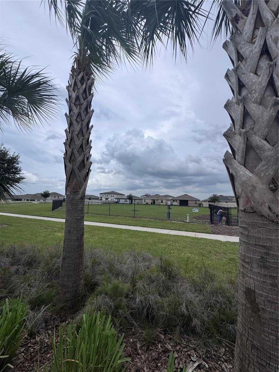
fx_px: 150
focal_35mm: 14
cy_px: 186
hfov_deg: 85.7
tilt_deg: +4.0
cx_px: 140
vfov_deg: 102.1
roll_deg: -2.7
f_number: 2.2
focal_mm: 2.22
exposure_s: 1/3906
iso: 50
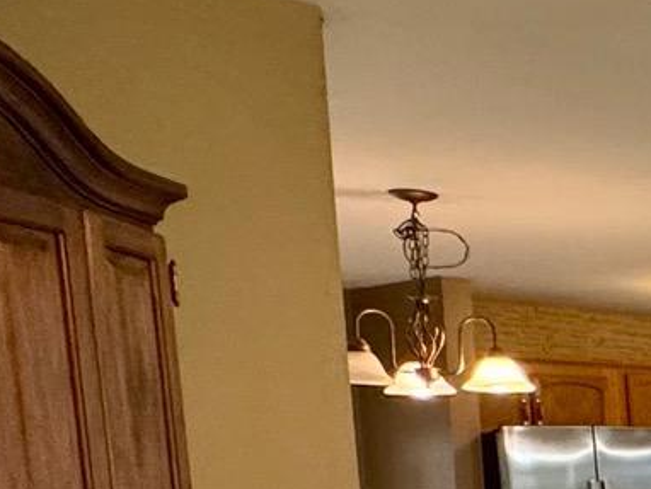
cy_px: 579
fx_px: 1411
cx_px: 1479
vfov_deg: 18.7
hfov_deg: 15.9
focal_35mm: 75
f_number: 2.2
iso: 250
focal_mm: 2.22
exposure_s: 1/120
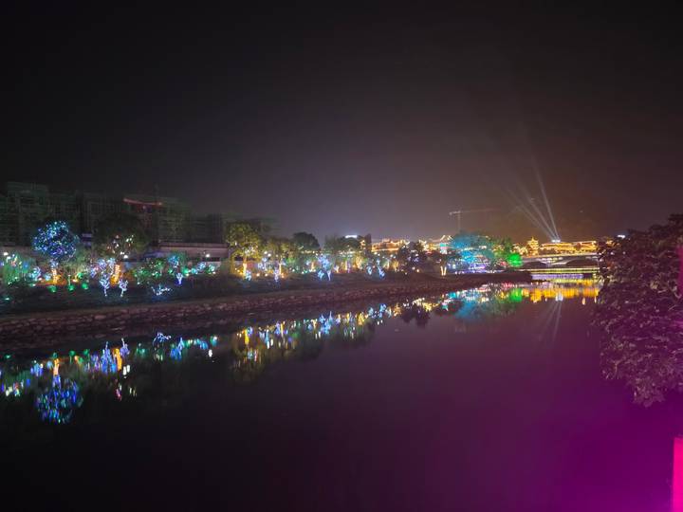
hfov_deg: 73.9
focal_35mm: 23
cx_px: 342
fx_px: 454
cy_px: 256
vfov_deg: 58.9
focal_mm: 6.3
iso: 1600
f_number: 1.7
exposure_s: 1/26
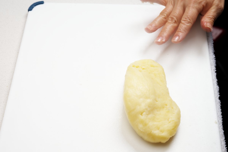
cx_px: 114
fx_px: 336
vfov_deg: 25.5
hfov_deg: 37.5
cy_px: 76
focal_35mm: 53
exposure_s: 1/80
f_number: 9
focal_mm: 53
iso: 100
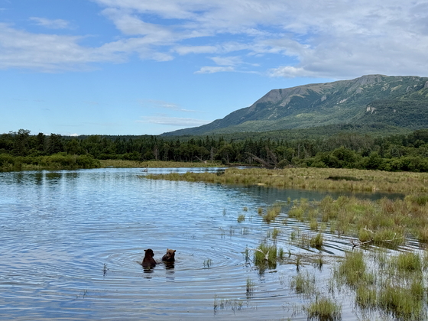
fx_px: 593
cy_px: 160
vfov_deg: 30.3
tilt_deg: -2.4
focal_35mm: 48
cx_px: 214
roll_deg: +0.8
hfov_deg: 39.7
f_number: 1.78
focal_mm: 6.76
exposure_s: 1/5208
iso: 80
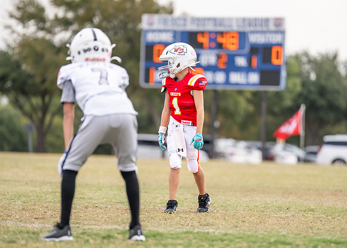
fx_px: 2546
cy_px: 137
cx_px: 188
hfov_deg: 7.8
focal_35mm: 258
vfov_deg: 5.6
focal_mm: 200
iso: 160
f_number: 2.8
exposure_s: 1/1250
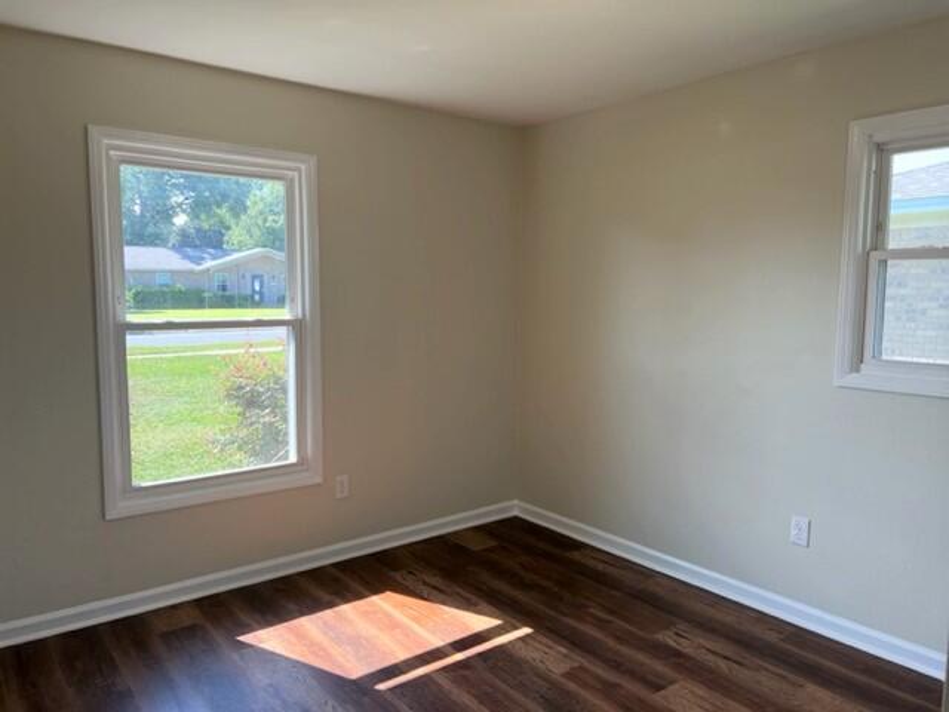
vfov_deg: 53.1
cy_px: 356
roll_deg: +0.2
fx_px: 713
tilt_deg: -6.1
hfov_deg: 67.3
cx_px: 474
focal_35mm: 26
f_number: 1.5
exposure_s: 1/190
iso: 40
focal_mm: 5.7
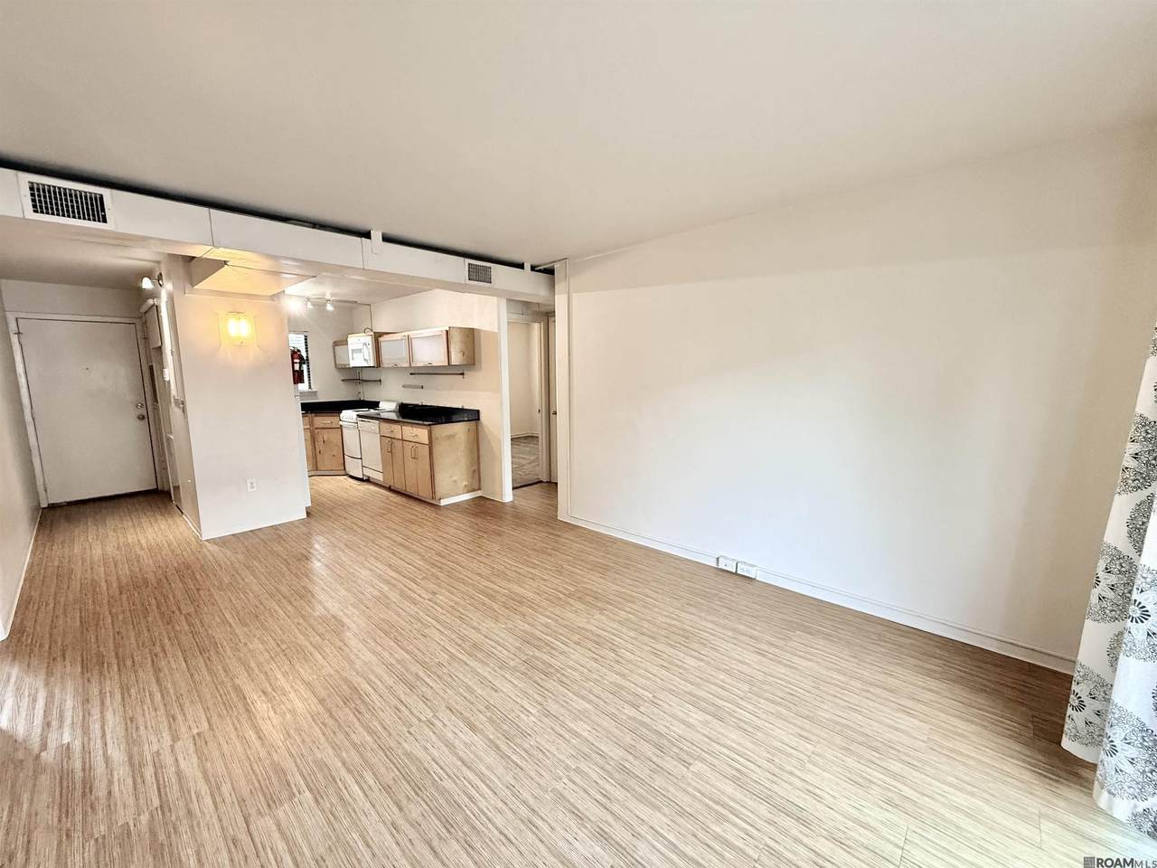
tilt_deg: -8.2
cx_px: 578
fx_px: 468
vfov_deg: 85.7
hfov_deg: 102.1
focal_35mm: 14
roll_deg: +0.6
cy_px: 434
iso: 400
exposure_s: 1/120
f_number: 2.2
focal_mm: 2.22
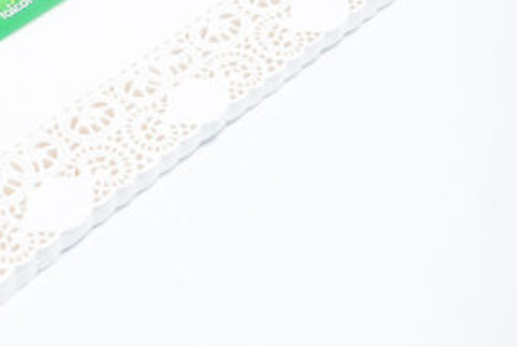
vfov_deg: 13.3
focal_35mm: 102
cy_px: 18
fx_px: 1467
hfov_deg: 19.5
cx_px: 14
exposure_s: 1/200
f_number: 9
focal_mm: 42
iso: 3200
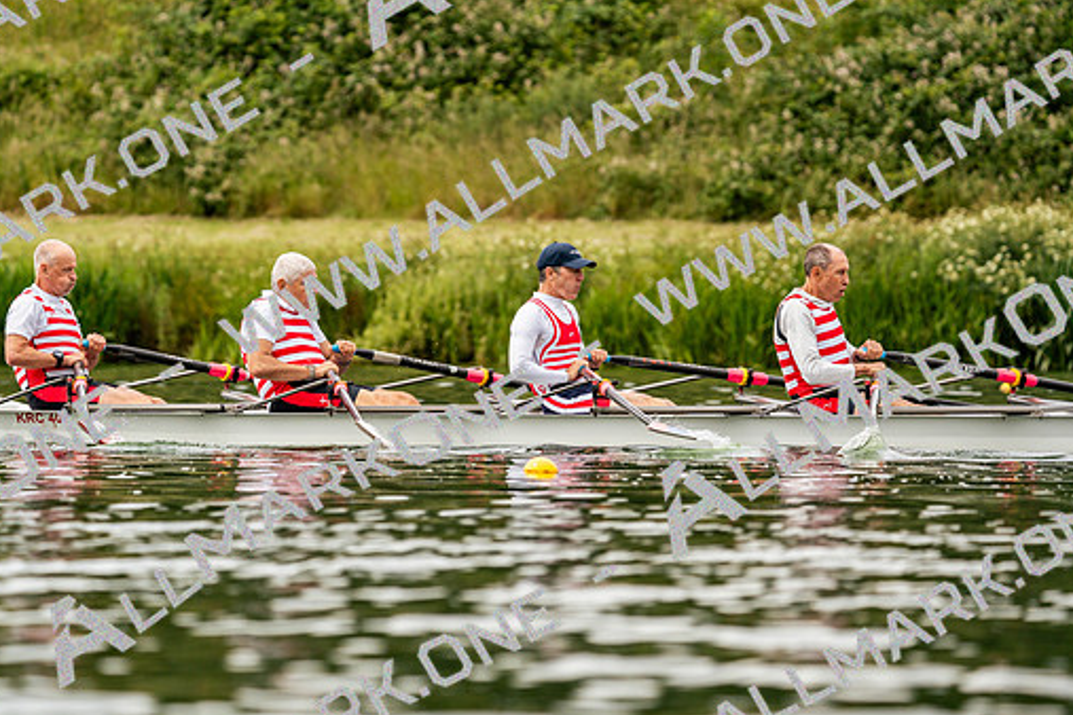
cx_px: 480
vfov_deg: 3.6
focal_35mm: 387
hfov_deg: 5.3
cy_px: 361
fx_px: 11534
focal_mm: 338
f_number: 6.3
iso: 320
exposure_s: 1/2000
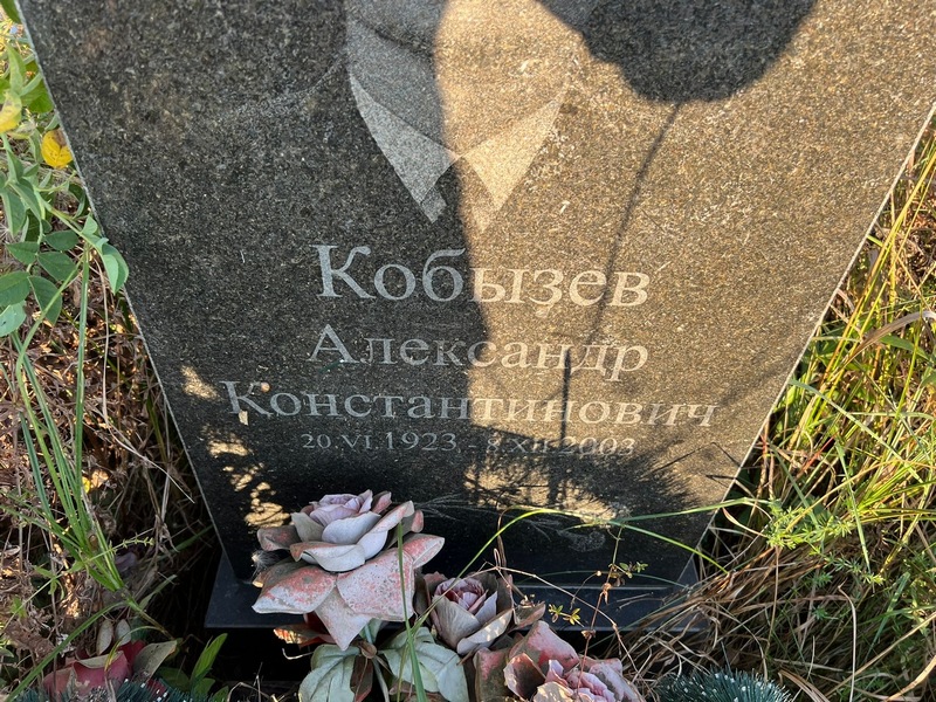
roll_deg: -0.9
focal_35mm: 26
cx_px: 468
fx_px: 703
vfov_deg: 53.1
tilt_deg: -43.5
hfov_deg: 67.3
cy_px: 351
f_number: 1.5
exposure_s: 1/331
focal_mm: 5.7
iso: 50
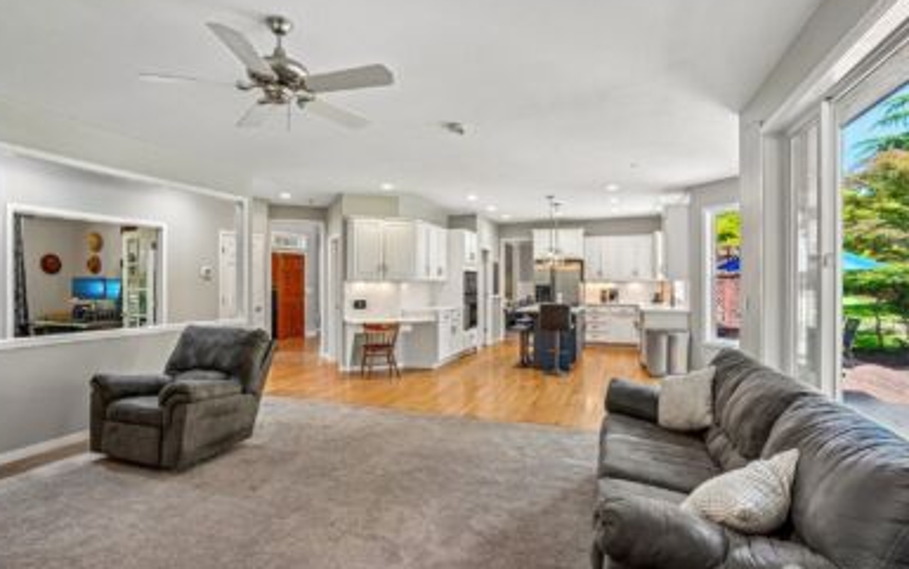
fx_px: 446
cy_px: 284
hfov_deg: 91.0
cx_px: 442
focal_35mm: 18
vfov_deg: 65.1
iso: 400
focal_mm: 17
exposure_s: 1/10
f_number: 8
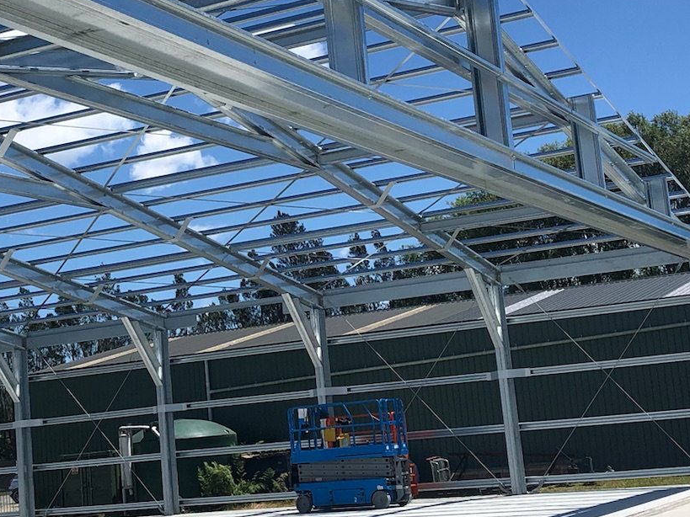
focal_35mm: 70
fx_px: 1395
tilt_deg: +10.5
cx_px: 247
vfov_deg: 21.0
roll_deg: +5.3
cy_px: 221
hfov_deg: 27.7
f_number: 1.8
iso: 20
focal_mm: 4
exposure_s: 1/3205
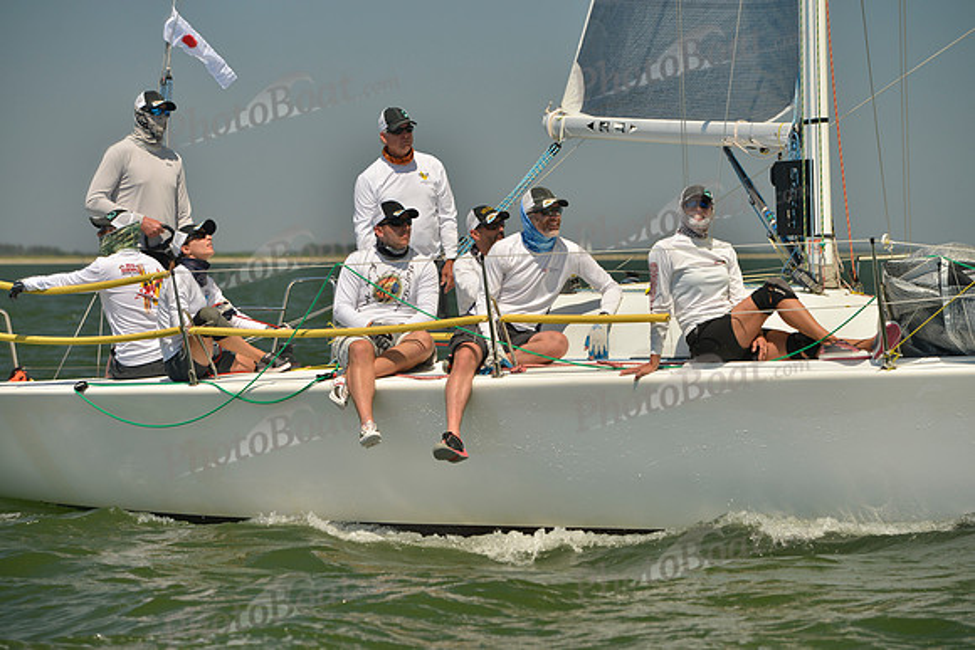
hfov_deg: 13.7
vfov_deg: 9.2
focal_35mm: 150
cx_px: 488
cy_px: 325
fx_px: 4063
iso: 200
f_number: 7.1
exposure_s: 1/800
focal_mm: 150
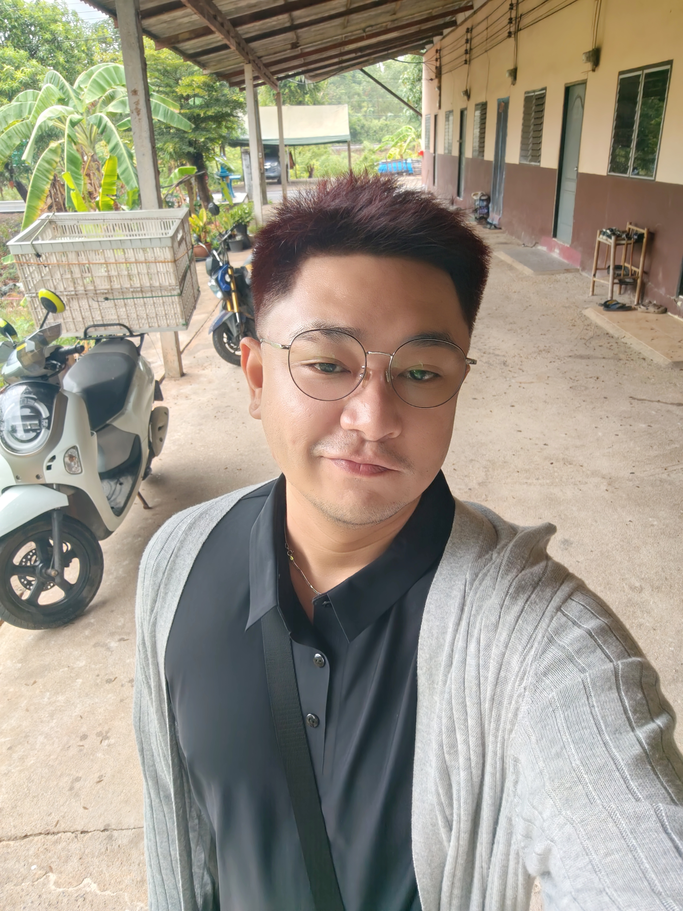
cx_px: 342
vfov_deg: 71.6
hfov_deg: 56.8
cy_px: 456
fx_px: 631
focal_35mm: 24
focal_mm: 3.25
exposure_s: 1/33.3
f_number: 2.45
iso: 111
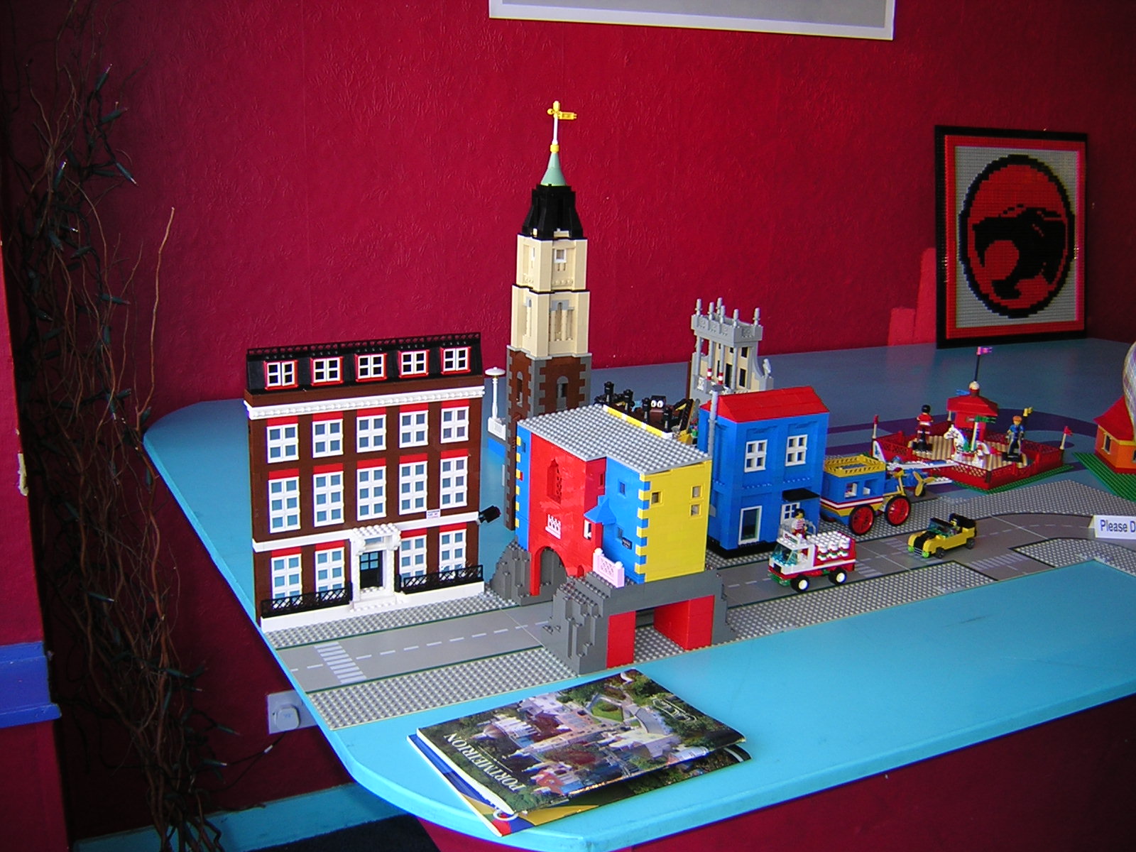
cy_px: 426
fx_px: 1181
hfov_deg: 51.4
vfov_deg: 39.7
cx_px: 568
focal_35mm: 36
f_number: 2.6
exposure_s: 1/30
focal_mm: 4.7
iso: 100
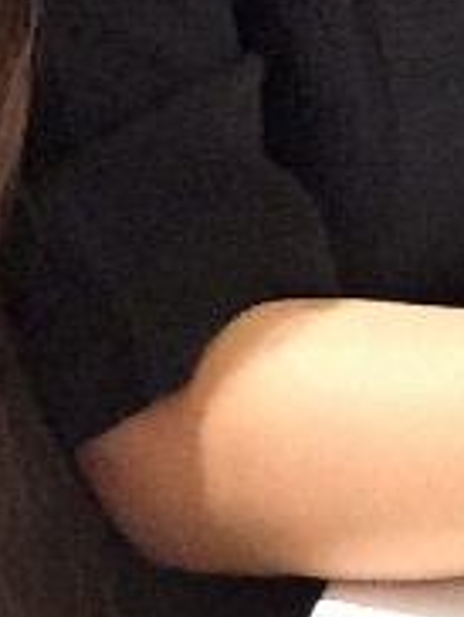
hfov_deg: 13.5
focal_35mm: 109
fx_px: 1944
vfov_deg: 16.4
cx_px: 47
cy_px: -325
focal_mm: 2.65
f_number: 2.2
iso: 500
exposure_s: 1/17
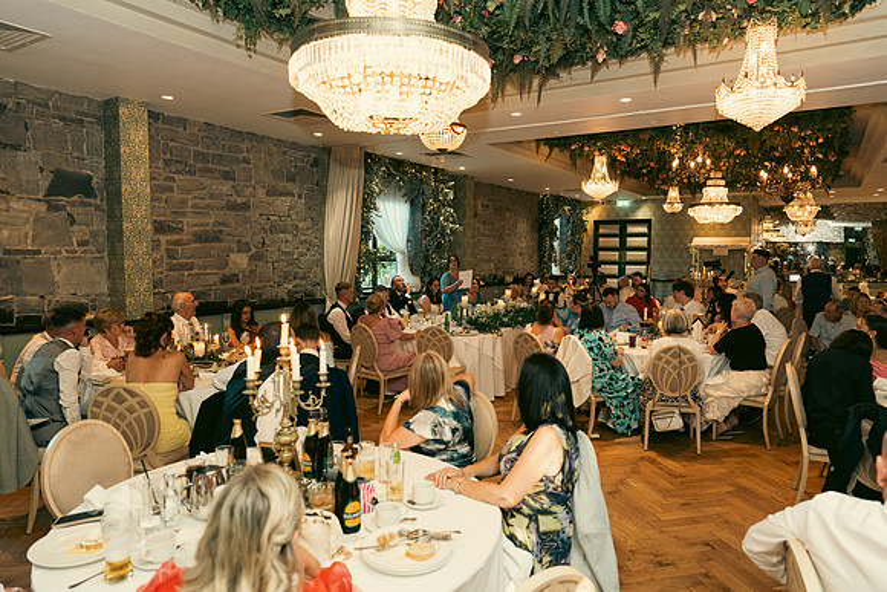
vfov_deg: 53.2
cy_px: 296
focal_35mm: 24
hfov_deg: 73.7
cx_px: 444
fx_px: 591
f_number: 3.5
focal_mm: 24
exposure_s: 1/160
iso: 2500
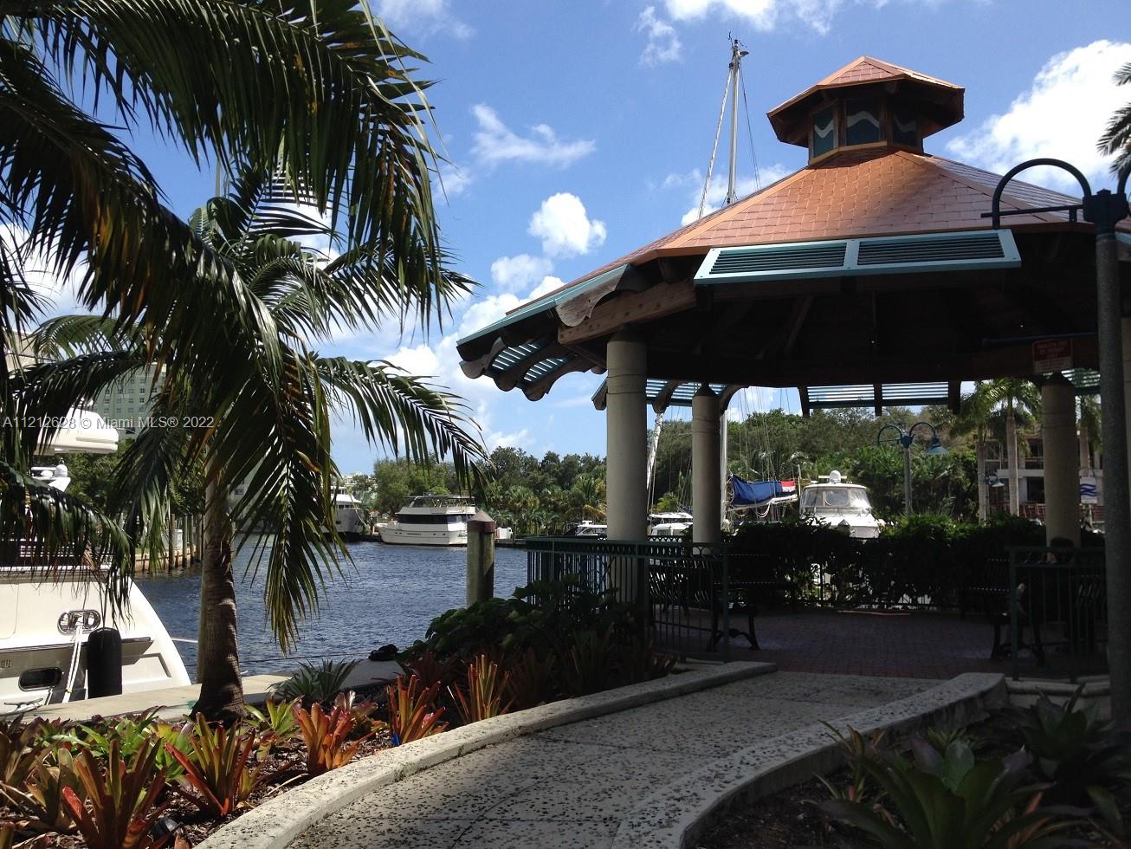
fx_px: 1144
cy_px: 424
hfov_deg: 52.6
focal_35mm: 35
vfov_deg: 40.7
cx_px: 566
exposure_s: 1/1534
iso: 50
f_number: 2.4
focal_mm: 4.28
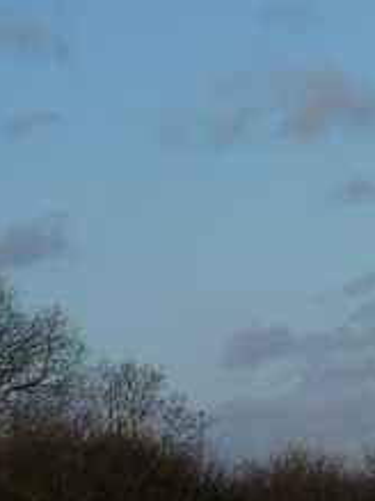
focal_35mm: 316
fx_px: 4569
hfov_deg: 4.7
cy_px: -222
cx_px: 562
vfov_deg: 6.2
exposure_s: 1/640
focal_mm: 14.7
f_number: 5.6
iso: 80
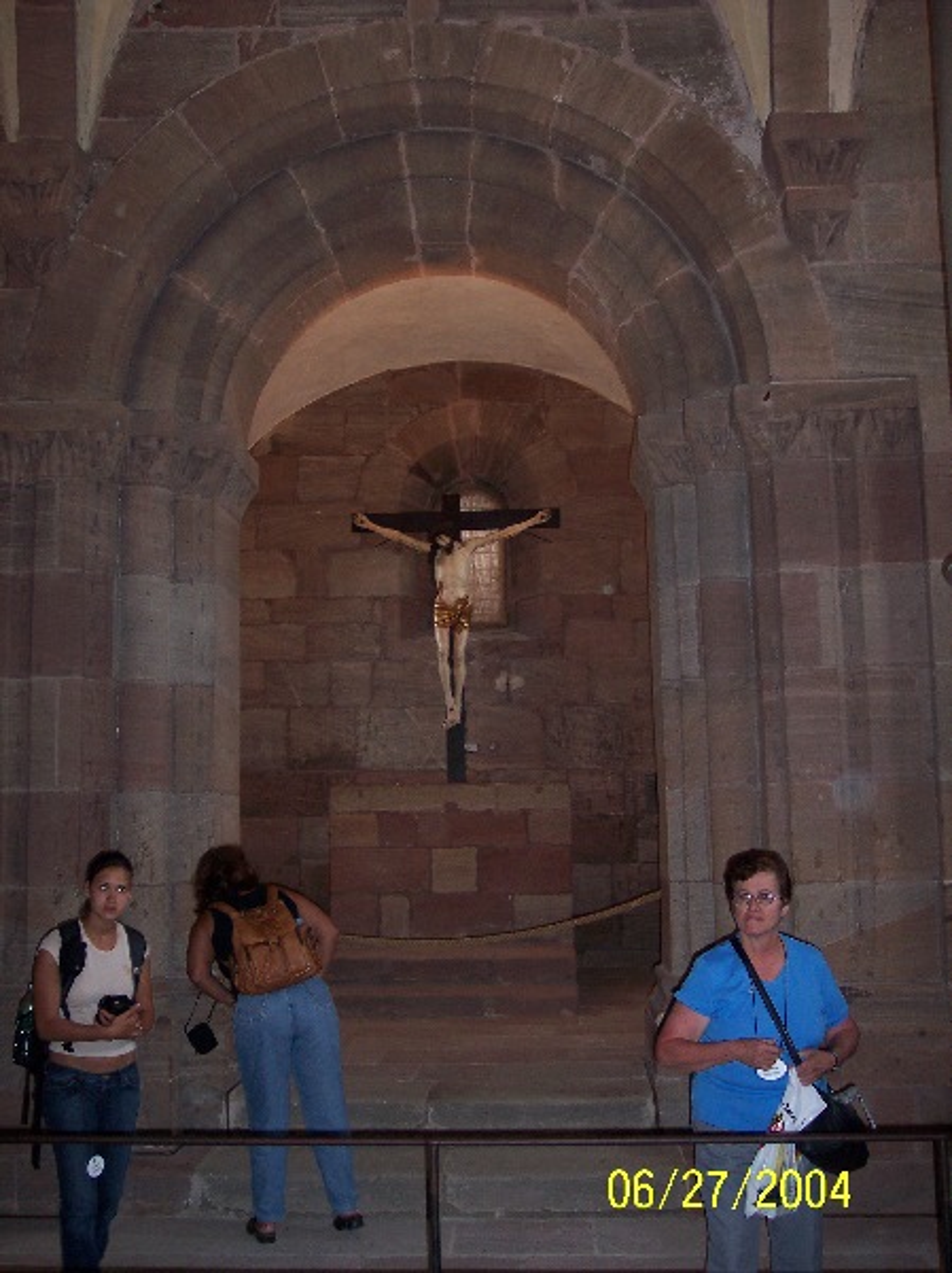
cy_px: 636
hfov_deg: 37.7
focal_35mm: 38
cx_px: 476
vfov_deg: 49.0
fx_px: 1395
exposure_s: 1/30
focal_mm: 8
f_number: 2.8
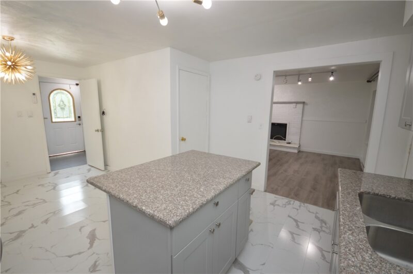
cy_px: 137
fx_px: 172
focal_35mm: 15
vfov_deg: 77.2
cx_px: 206
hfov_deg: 100.5
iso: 400
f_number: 4.5
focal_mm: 10
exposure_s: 1/80
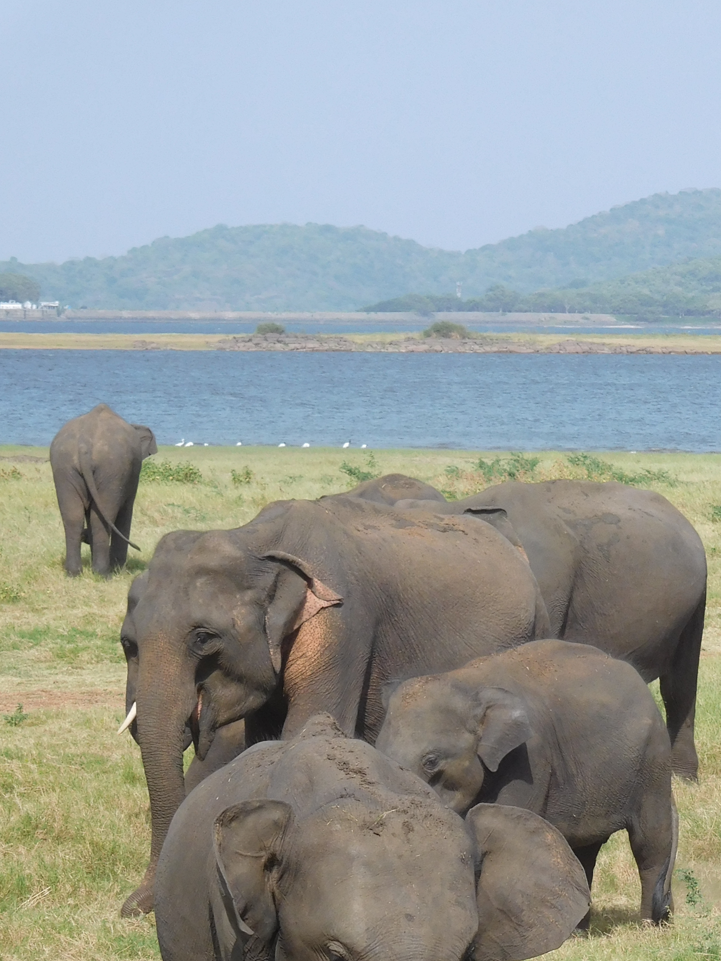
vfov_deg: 10.8
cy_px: 708
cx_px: 553
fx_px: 5054
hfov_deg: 8.1
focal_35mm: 182
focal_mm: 20
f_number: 4.9
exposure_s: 1/500
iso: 125
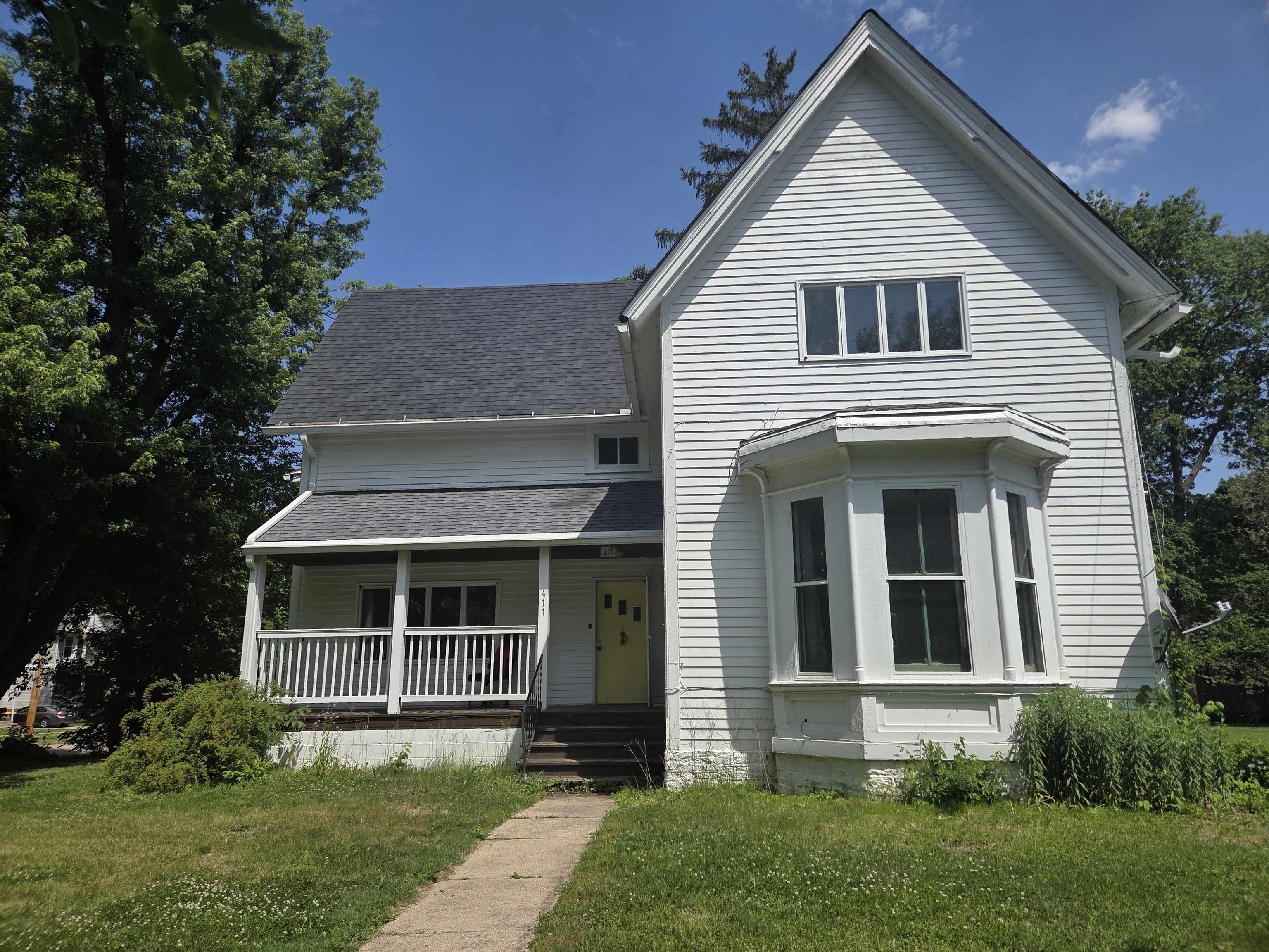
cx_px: 634
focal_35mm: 23
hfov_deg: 73.9
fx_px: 843
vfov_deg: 58.9
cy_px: 476
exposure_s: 1/6618
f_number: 1.8
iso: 80
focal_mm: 5.4
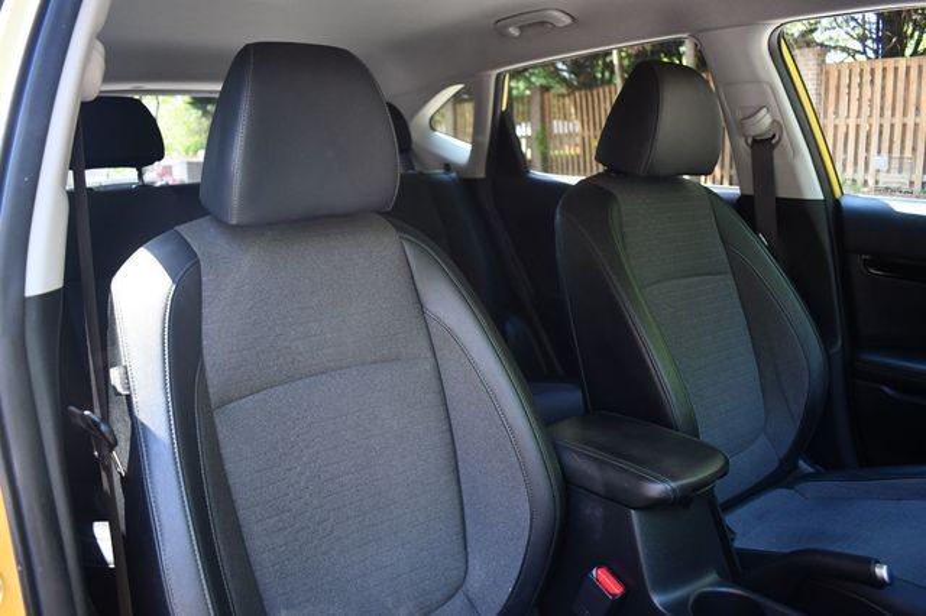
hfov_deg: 67.4
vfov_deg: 47.9
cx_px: 463
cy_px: 308
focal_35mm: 27
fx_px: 694
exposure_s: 1/160
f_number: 3.5
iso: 800
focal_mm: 18
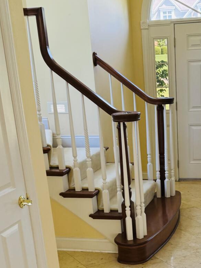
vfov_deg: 29.8
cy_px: 245
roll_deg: +4.5
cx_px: 165
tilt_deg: -18.2
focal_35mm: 62
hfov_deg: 23.3
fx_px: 480
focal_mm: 6.76
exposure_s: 1/120
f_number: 1.78
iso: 125
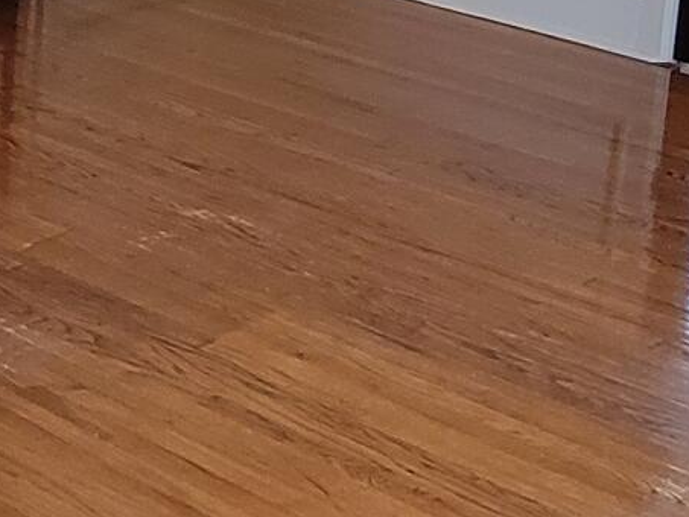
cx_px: -210
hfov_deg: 20.7
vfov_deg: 16.2
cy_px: -179
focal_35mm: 86
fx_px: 1712
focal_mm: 2.2
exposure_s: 1/60
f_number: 2.2
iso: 160
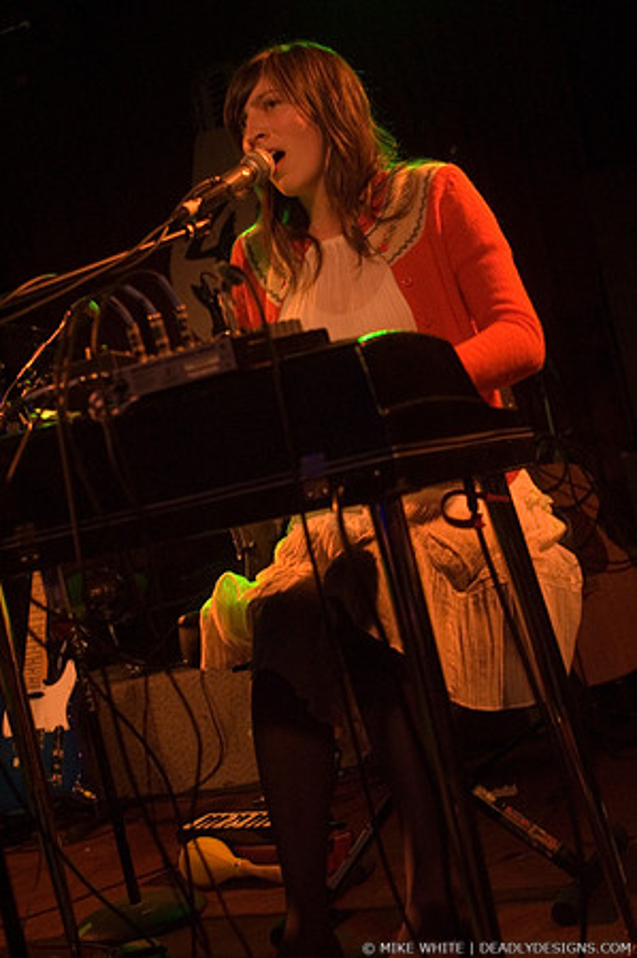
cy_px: 479
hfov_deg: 25.7
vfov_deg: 37.9
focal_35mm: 52
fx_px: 1397
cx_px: 318
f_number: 2.8
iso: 800
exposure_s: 1/30
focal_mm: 35
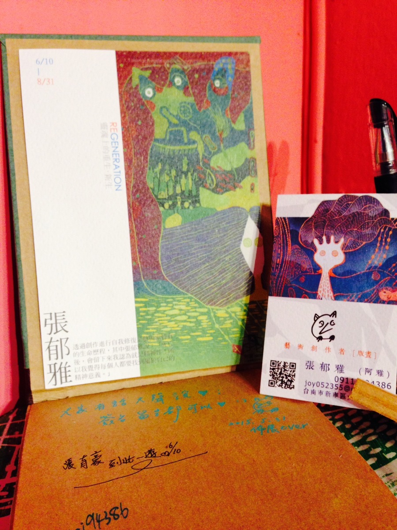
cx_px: 198
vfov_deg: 55.4
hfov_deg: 42.9
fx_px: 505
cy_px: 265
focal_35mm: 33
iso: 200
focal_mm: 4.12
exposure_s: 1/20
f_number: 2.4
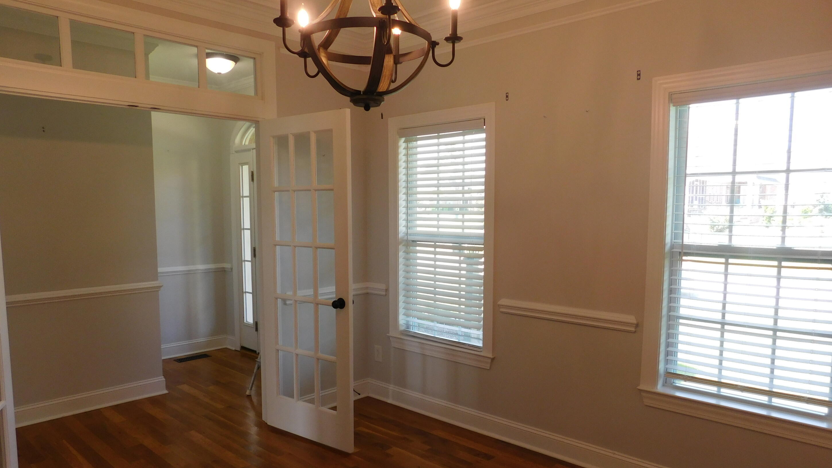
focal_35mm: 26
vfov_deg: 44.3
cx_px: 417
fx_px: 574
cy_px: 269
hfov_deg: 71.9
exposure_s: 1/60
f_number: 3
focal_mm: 4
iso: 125
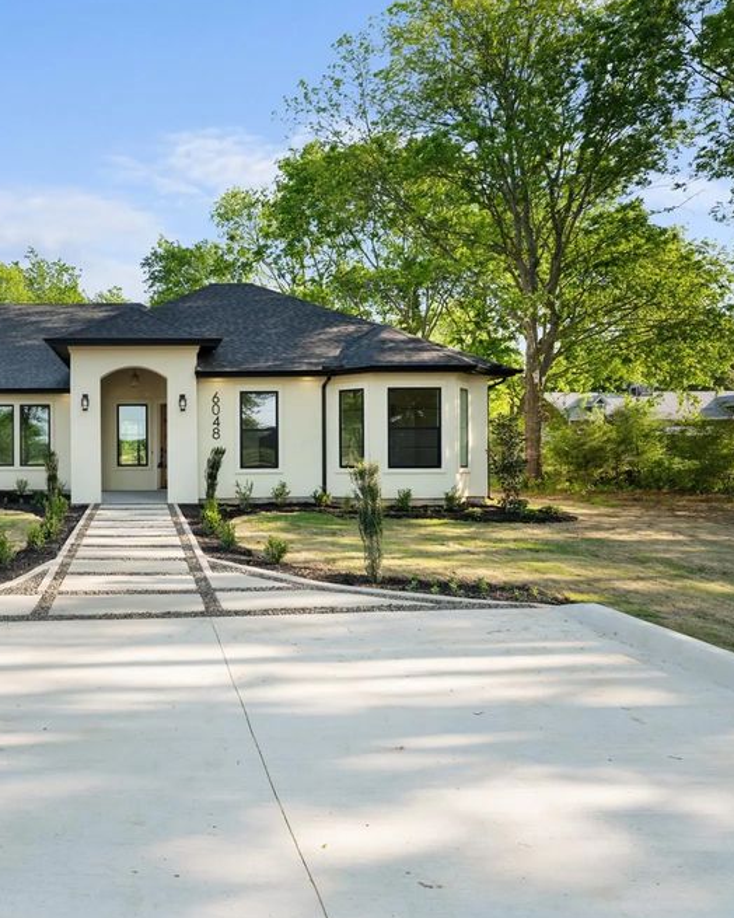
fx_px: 605
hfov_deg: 57.2
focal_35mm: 22
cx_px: 134
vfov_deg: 74.3
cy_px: 448
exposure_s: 1/80
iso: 400
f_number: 9
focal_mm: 15.2
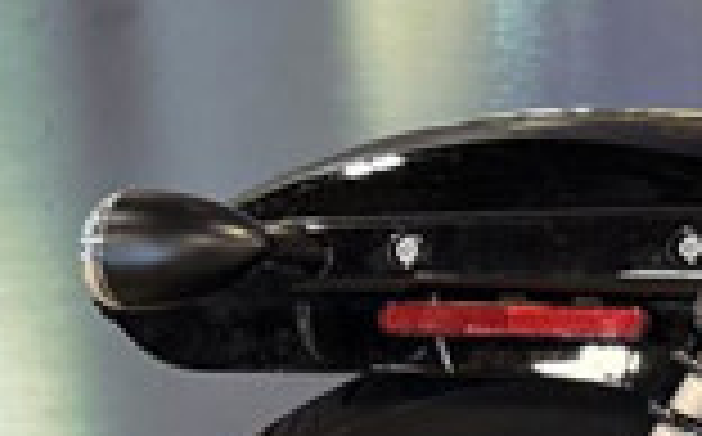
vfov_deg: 7.5
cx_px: 2041
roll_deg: +0.7
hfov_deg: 9.6
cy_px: -36
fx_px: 3324
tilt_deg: -6.2
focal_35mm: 174
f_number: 1.78
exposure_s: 1/60
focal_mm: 6.76
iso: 400
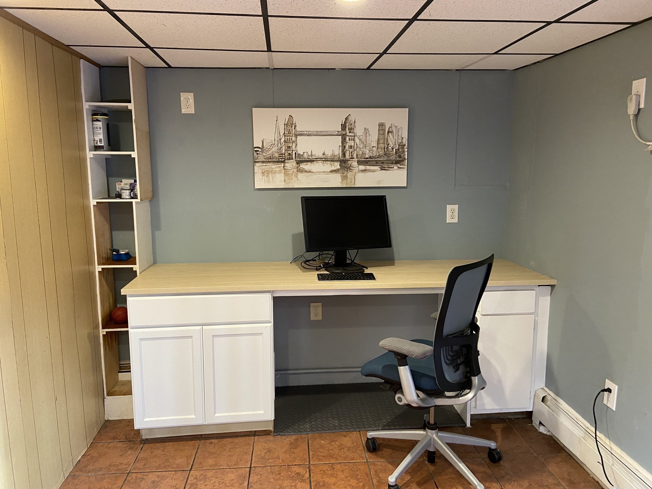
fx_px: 490
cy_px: 244
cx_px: 326
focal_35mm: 26
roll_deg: +0.3
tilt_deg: -9.4
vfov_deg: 53.1
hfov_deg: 67.3
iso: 200
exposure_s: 1/60
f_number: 1.8
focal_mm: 4.25
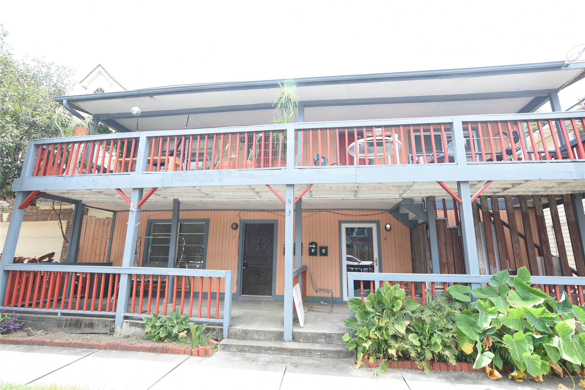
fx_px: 268
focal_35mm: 16
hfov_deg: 95.0
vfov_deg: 72.1
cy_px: 195
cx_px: 292
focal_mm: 11
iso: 160
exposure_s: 1/60
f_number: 7.1
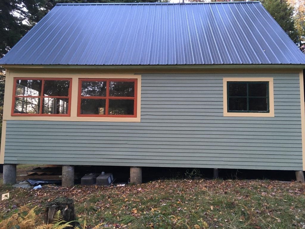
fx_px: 256
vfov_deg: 48.2
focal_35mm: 29
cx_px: 152
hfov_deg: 61.7
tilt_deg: +5.1
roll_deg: -0.7
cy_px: 114
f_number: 2.2
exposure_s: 1/30
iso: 100
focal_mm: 4.15
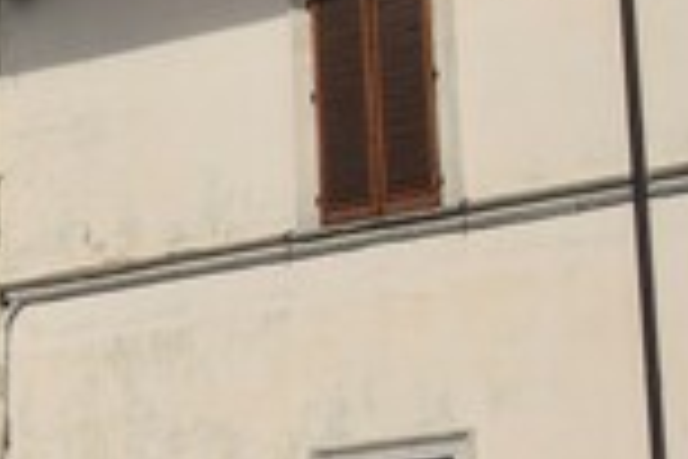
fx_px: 3306
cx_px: -594
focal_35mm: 173
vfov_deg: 7.9
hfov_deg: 11.0
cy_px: 263
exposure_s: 1/640
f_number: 13
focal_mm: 22
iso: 200
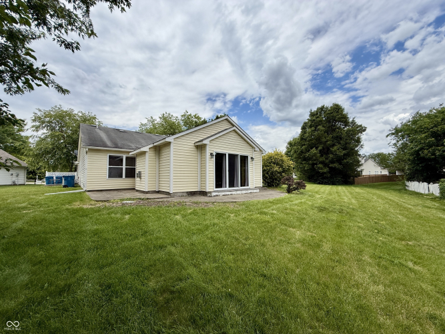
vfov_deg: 85.7
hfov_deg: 102.1
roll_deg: +0.1
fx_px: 180
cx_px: 222
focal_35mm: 14
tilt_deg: +3.7
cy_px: 167
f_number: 2.2
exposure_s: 1/2320
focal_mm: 2.22
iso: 50
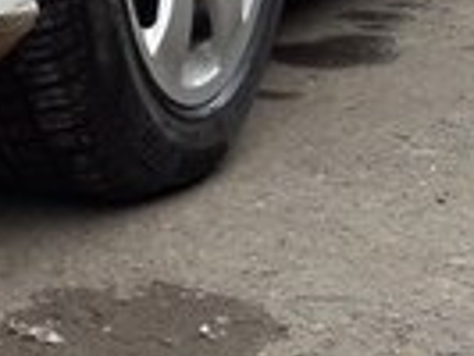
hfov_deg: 13.5
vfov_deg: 10.5
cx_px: -192
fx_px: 1905
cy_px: -84
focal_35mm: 139
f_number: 1.9
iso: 40
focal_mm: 3.7
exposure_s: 1/207
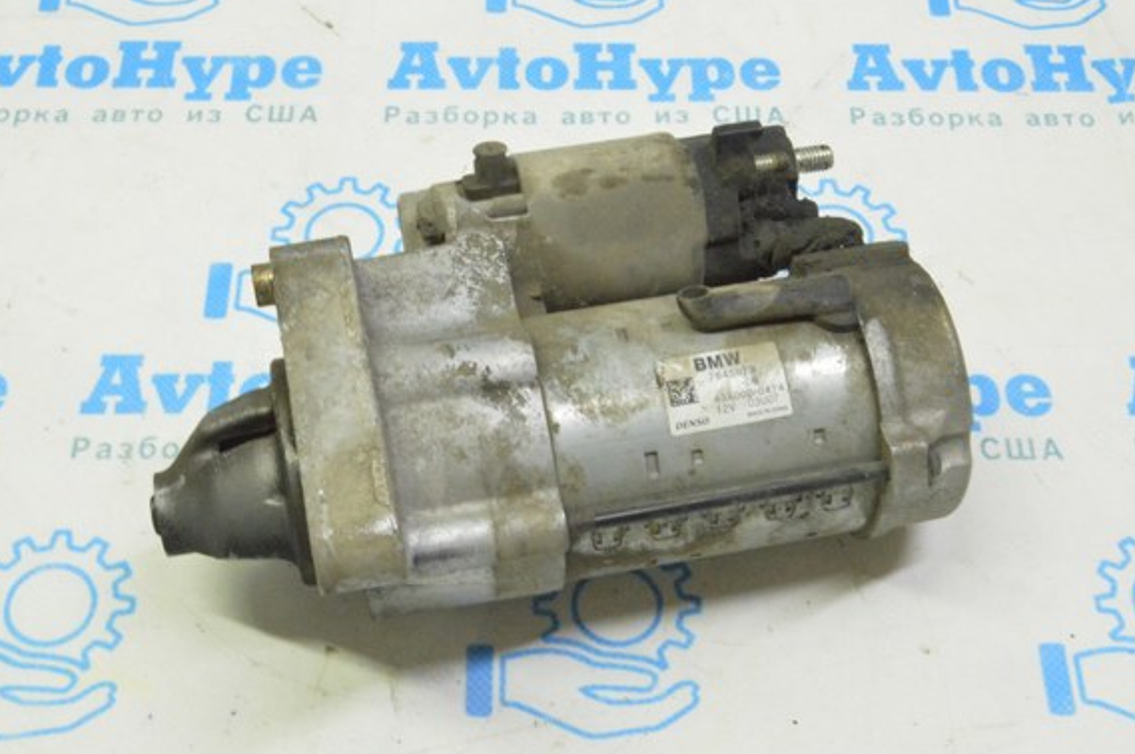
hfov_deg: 36.9
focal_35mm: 54
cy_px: 338
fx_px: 1701
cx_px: 563
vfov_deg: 25.0
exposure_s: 1/20
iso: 6400
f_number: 20
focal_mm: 32
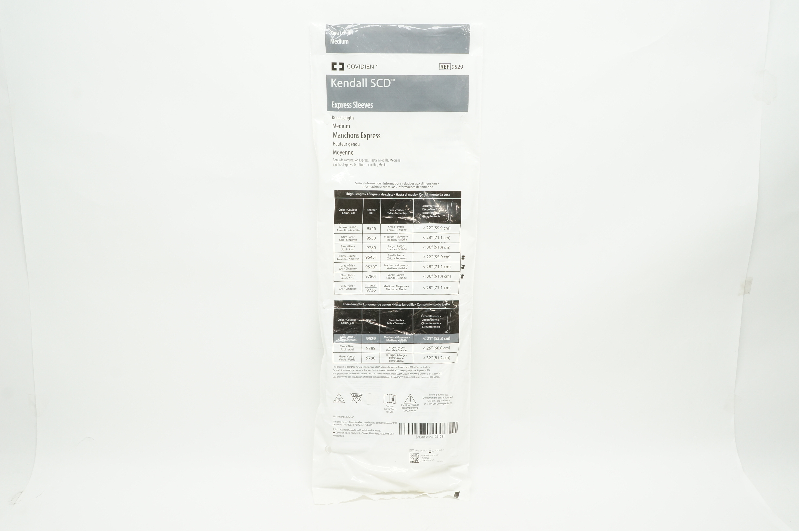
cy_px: 266
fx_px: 732
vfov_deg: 39.9
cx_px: 400
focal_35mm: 33
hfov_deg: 57.3
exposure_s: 1/15
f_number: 11
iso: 400
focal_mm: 22
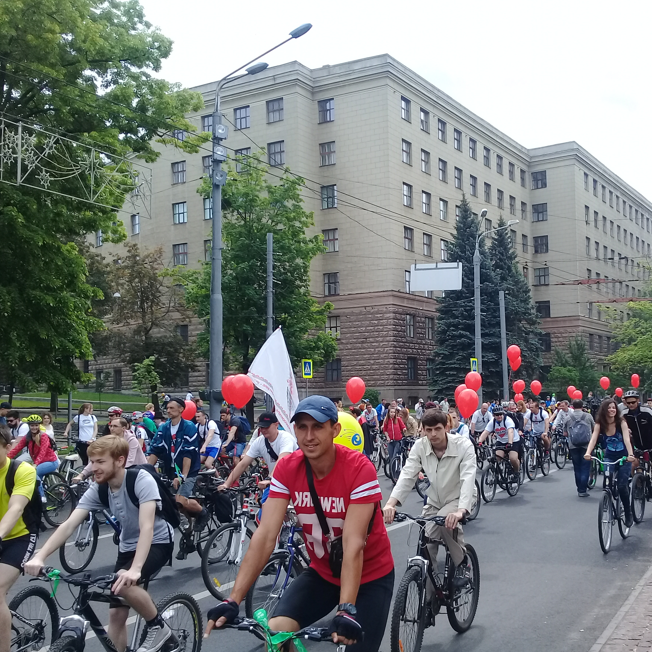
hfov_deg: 42.6
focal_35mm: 39
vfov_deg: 42.8
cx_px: 394
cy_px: 336
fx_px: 831
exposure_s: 1/467
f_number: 2.2
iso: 50
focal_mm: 3.3
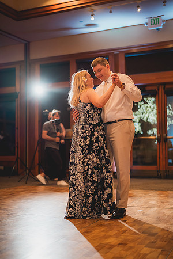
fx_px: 360
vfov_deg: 39.6
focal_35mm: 50
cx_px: 86
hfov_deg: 27.0
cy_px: 130
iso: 1250
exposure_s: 1/500
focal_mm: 50
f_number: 1.4
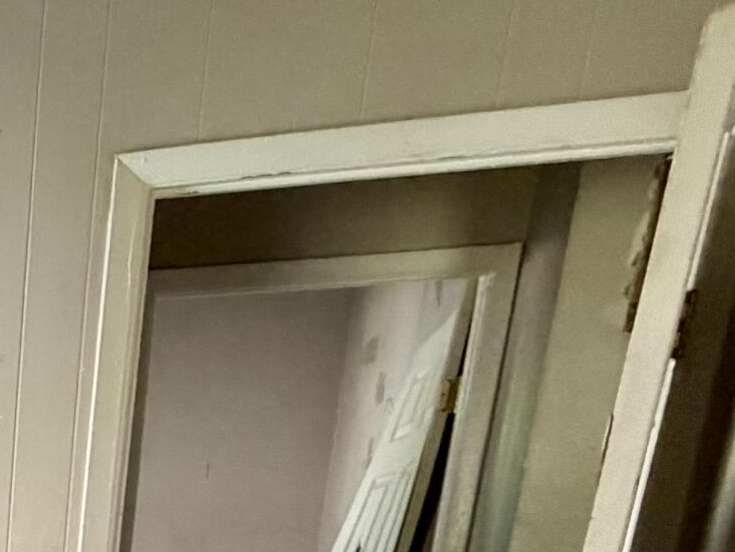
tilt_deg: -17.3
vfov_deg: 20.9
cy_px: 876
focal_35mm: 57
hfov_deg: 26.1
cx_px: -329
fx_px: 1210
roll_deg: +1.6
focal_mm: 2.22
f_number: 2.2
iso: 320
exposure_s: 1/97
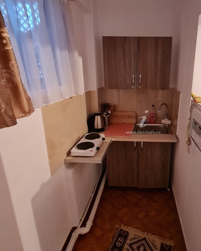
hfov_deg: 65.3
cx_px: 142
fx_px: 149
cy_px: 120
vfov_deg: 80.3
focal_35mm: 20
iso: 800
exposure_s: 1/25
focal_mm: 2.2
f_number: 2.2
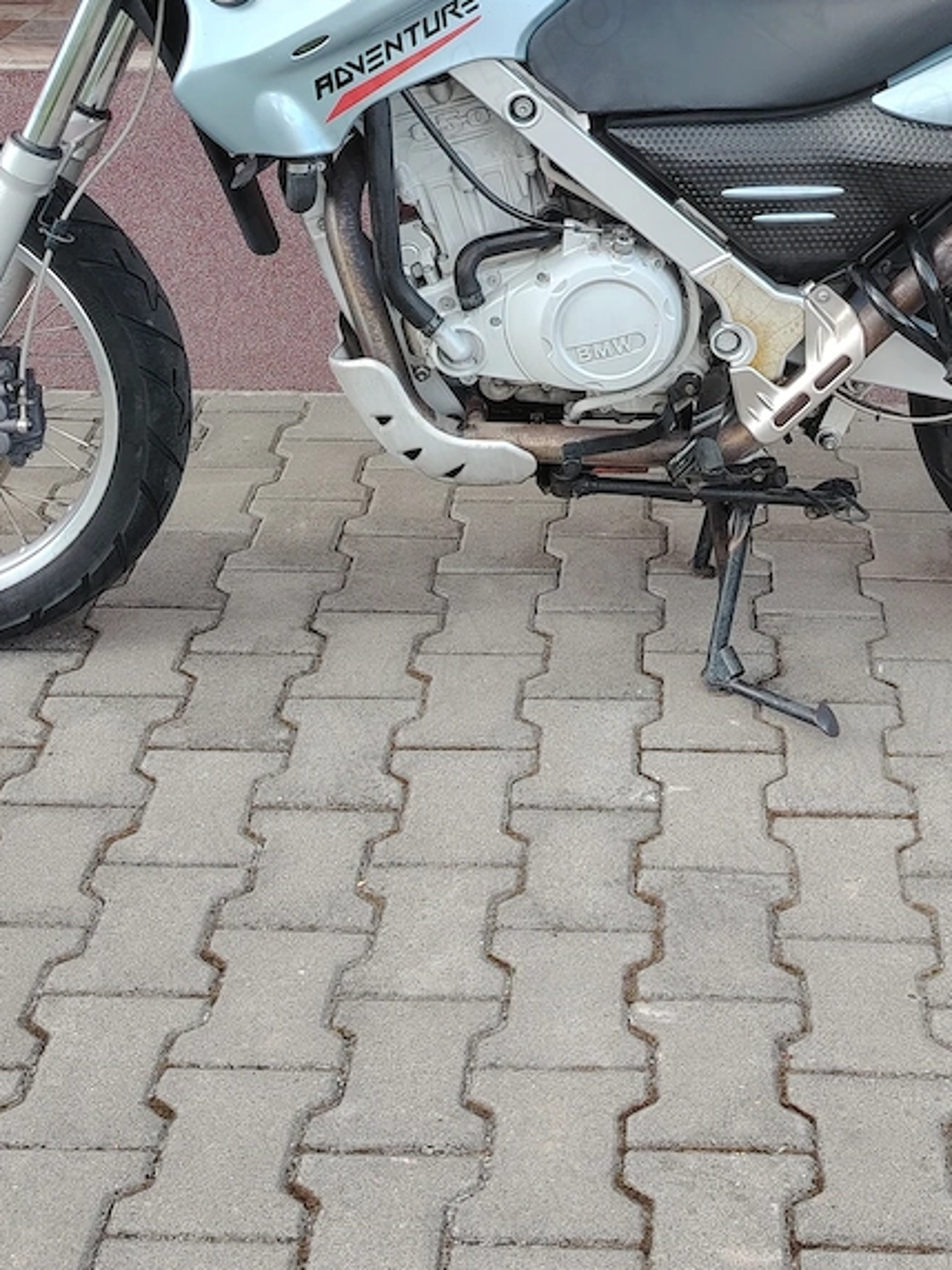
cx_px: 646
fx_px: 2053
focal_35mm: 56
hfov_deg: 25.9
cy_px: 275
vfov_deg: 33.5
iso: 272
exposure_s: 1/100
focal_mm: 5.25
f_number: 1.75
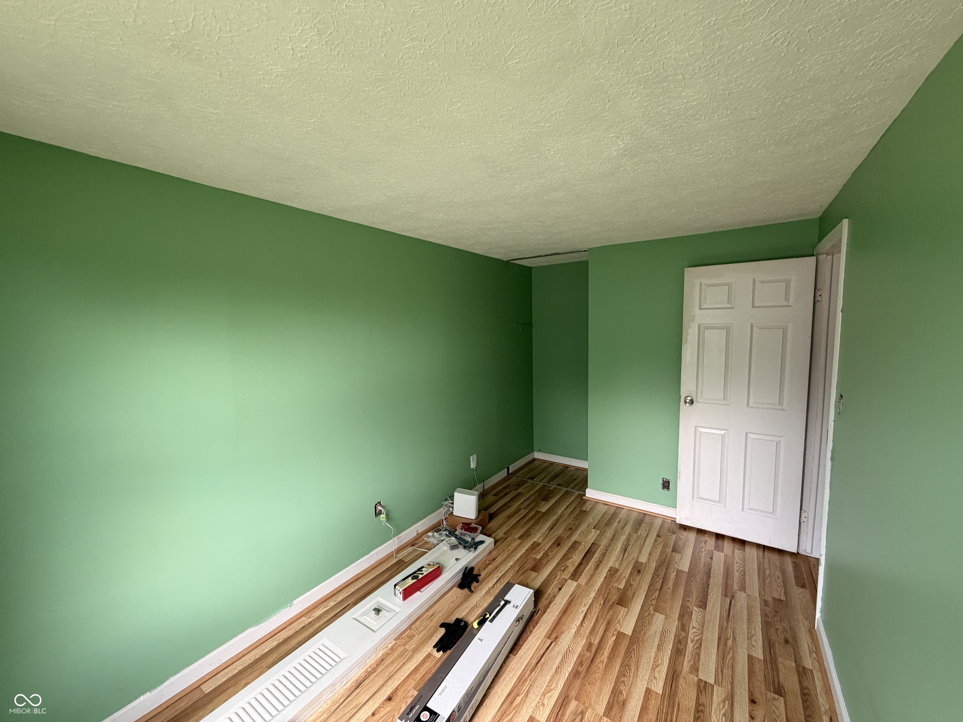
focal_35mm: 14
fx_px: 389
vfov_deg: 85.7
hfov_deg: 102.1
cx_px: 482
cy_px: 361
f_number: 2.2
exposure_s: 1/121
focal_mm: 2.22
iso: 160
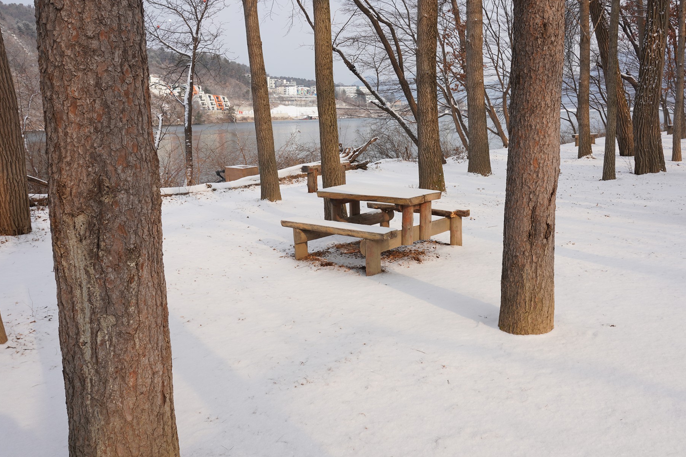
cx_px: 374
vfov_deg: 41.1
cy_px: 214
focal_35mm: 32
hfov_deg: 58.6
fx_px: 610
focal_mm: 29
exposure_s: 1/100
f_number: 11
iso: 160
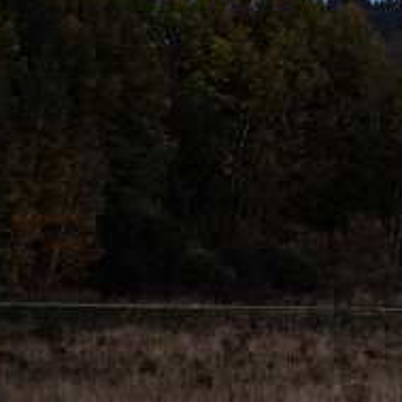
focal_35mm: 473
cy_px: 43
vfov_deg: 3.7
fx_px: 6215
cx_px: 433
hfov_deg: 3.7
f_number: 3.5
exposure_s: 1/50
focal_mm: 200
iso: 2000
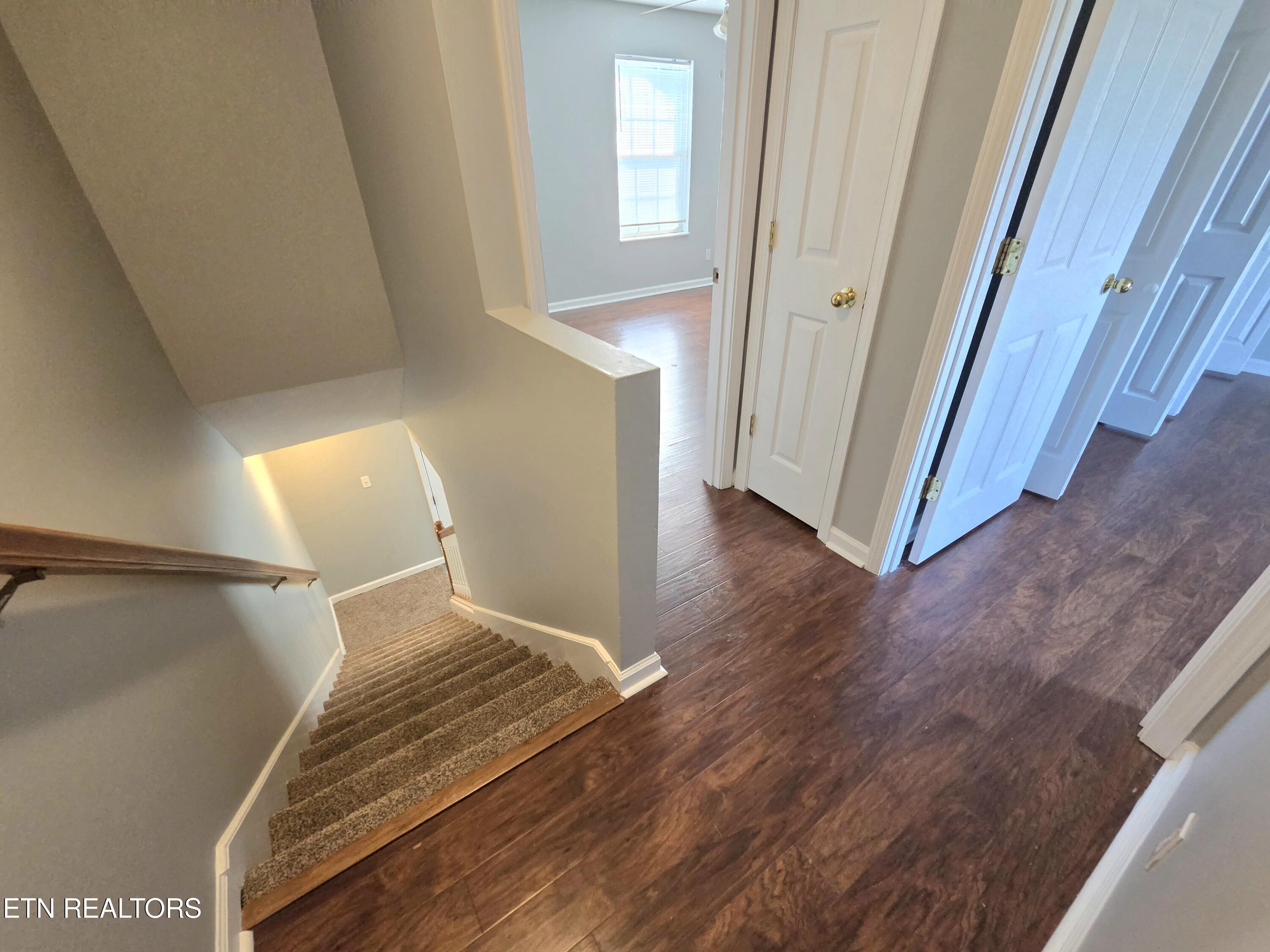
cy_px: 476
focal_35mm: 13
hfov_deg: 106.2
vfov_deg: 89.9
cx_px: 635
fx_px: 477
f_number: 2.2
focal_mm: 2.2
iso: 500
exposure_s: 1/60.2
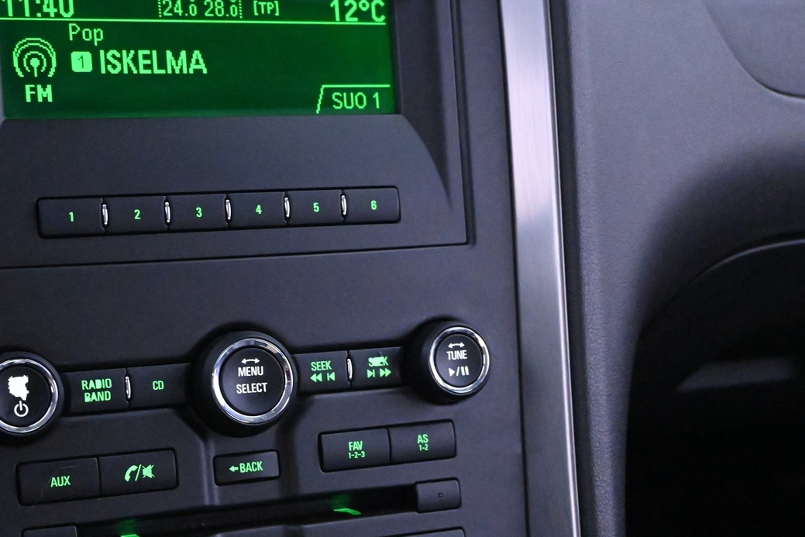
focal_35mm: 54
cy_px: 343
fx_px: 1203
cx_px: 250
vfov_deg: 25.1
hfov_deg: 36.5
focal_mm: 23
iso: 11400
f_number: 4.5
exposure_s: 1/40
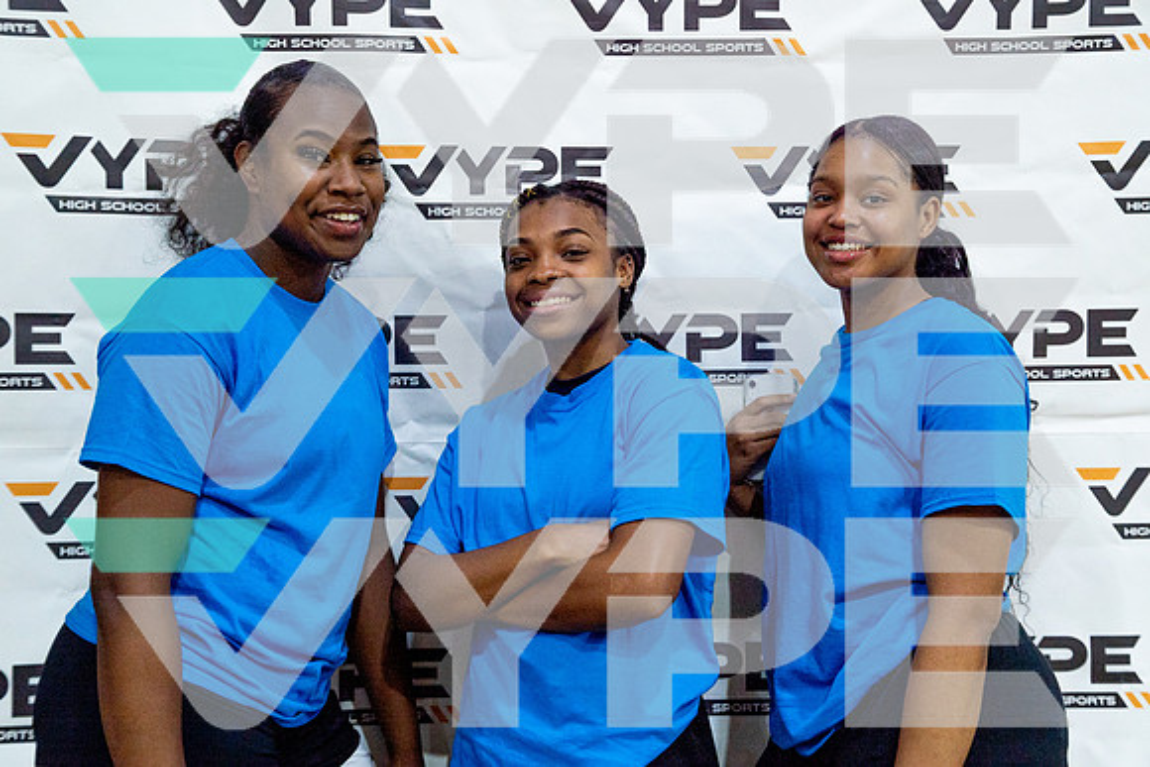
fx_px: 1566
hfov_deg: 40.3
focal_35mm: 49
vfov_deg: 27.5
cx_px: 575
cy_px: 384
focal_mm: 49
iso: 1600
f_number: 4.5
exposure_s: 1/125
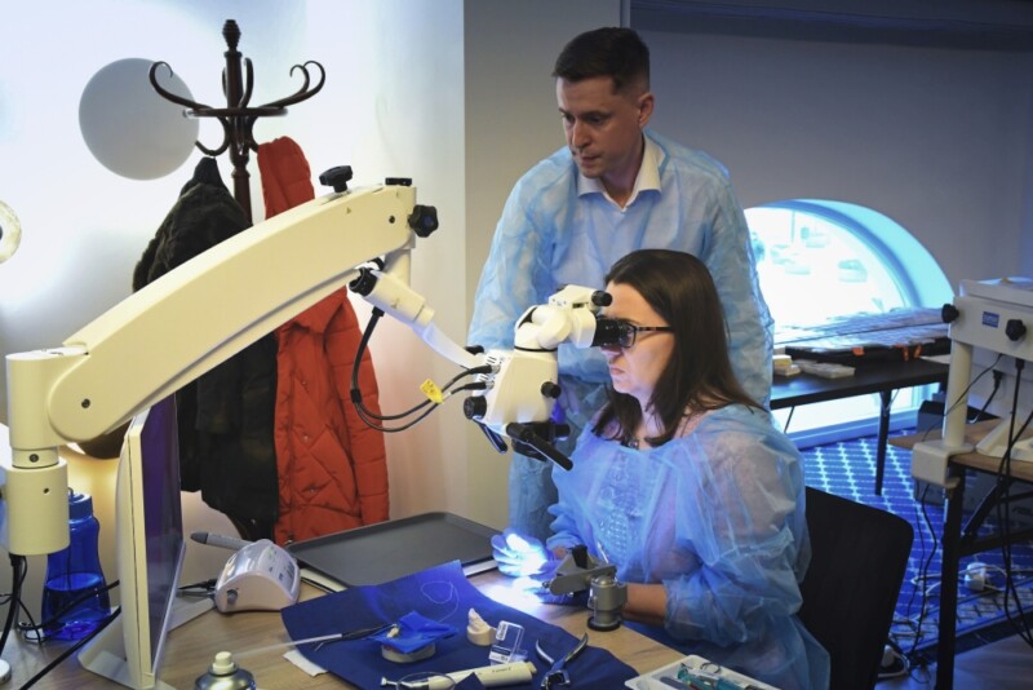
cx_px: 516
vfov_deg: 31.9
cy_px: 345
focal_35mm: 42
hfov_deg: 46.4
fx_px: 1206
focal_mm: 28
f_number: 7.1
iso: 5000
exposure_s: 1/60
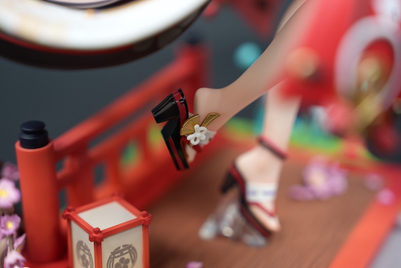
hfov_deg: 28.8
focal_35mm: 70
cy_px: 134
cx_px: 200
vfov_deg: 19.5
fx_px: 780
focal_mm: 70
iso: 200
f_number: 2.8
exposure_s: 1/25
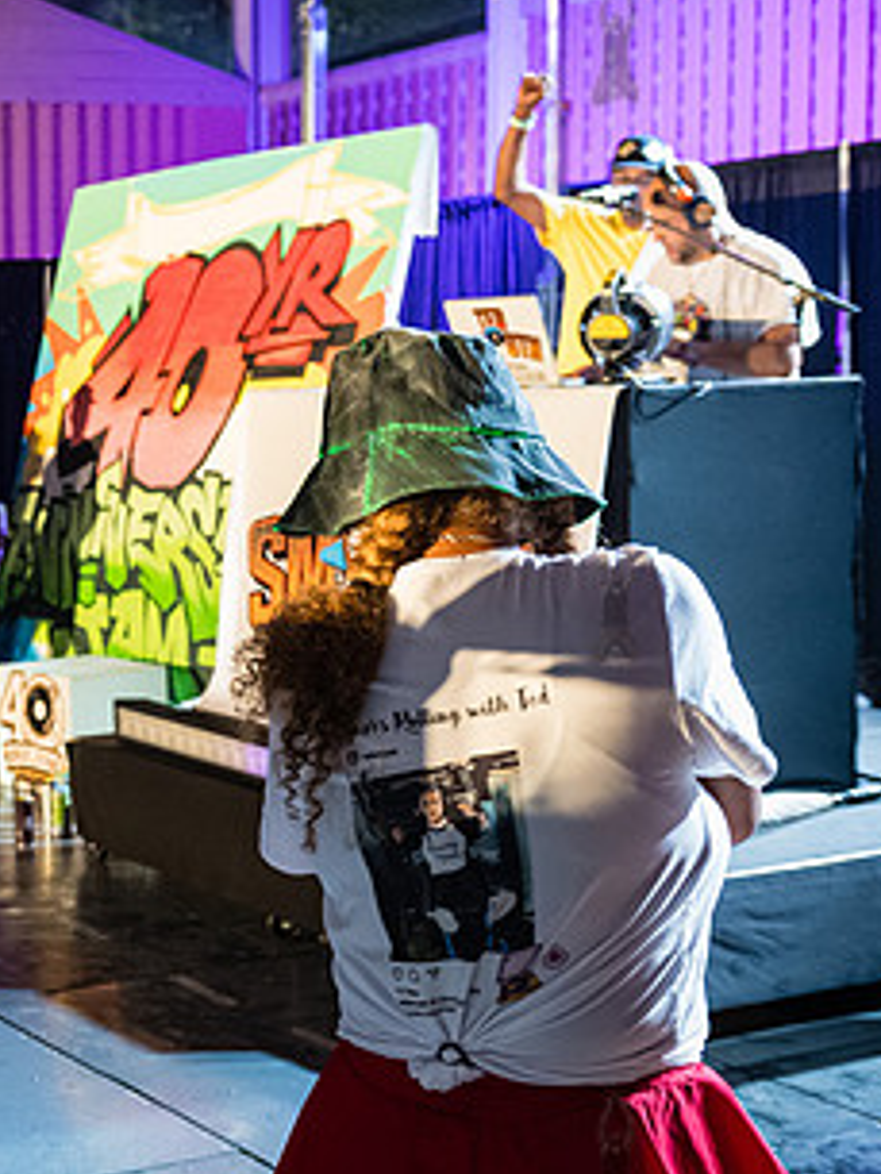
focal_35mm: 64
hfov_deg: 21.5
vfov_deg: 30.3
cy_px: 595
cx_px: -131
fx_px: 2170
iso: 8000
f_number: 3.5
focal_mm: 35
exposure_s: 1/200
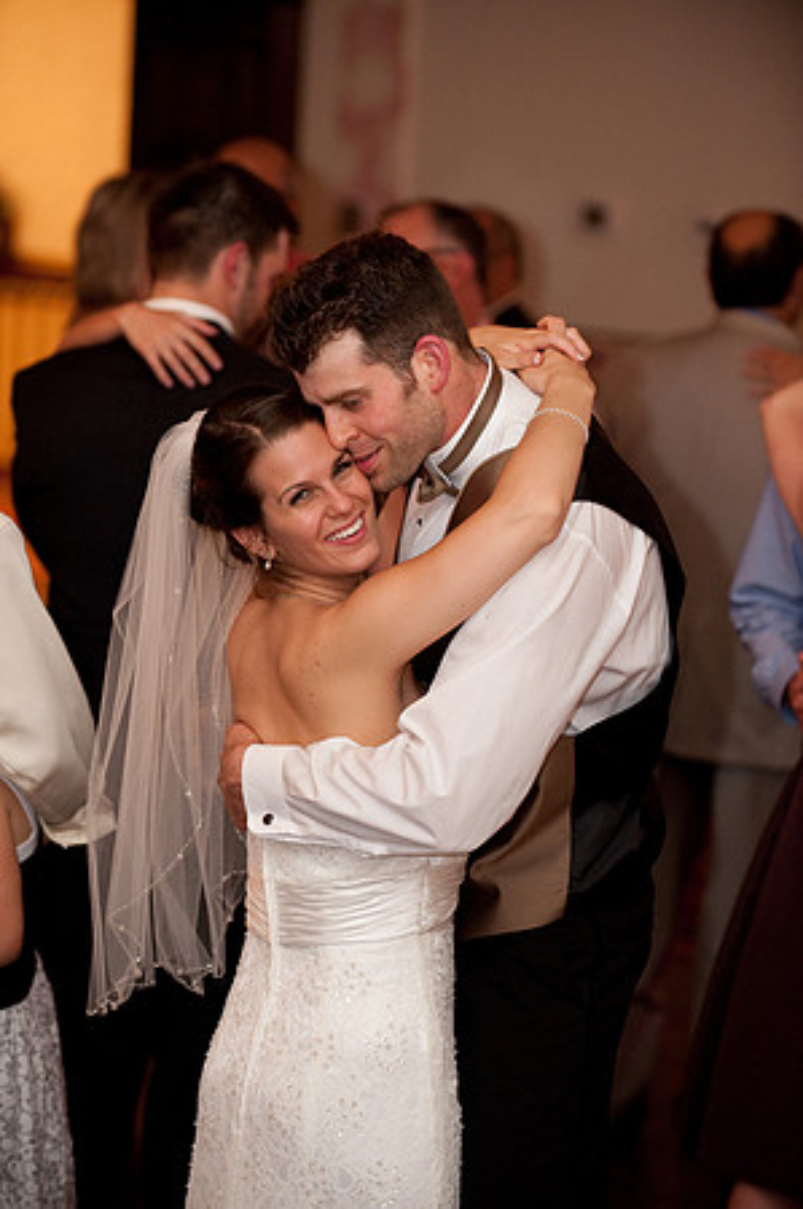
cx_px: 402
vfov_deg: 15.8
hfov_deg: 10.5
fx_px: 4359
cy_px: 604
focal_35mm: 130
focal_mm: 130
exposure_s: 1/60
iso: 1600
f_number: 4
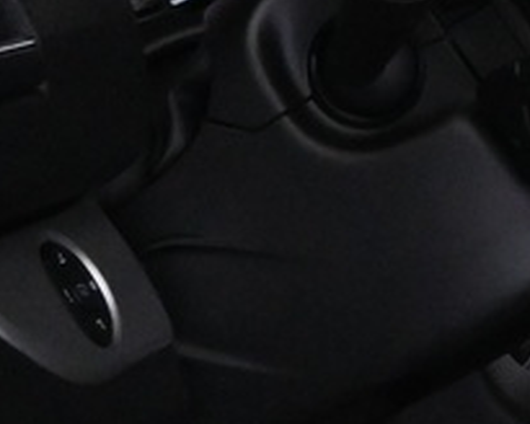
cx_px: 1285
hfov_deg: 8.0
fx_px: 3498
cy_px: -28
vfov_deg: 6.9
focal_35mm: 223
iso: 3200
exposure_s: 1/60
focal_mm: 20
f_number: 3.8
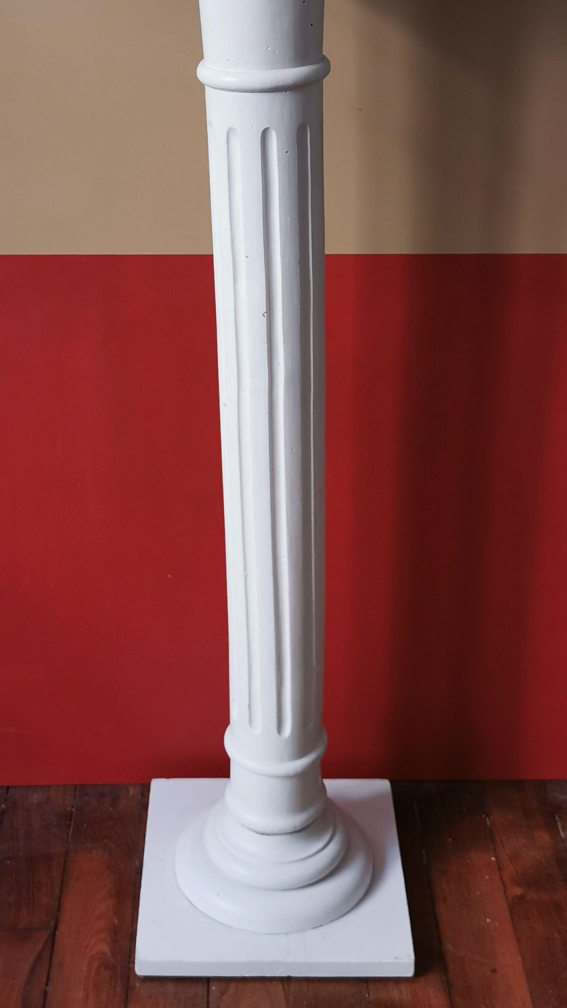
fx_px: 1470
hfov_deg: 21.8
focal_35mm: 55
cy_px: 357
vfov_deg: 37.5
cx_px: 271
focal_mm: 5.58
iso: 160
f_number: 1.8
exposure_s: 1/50
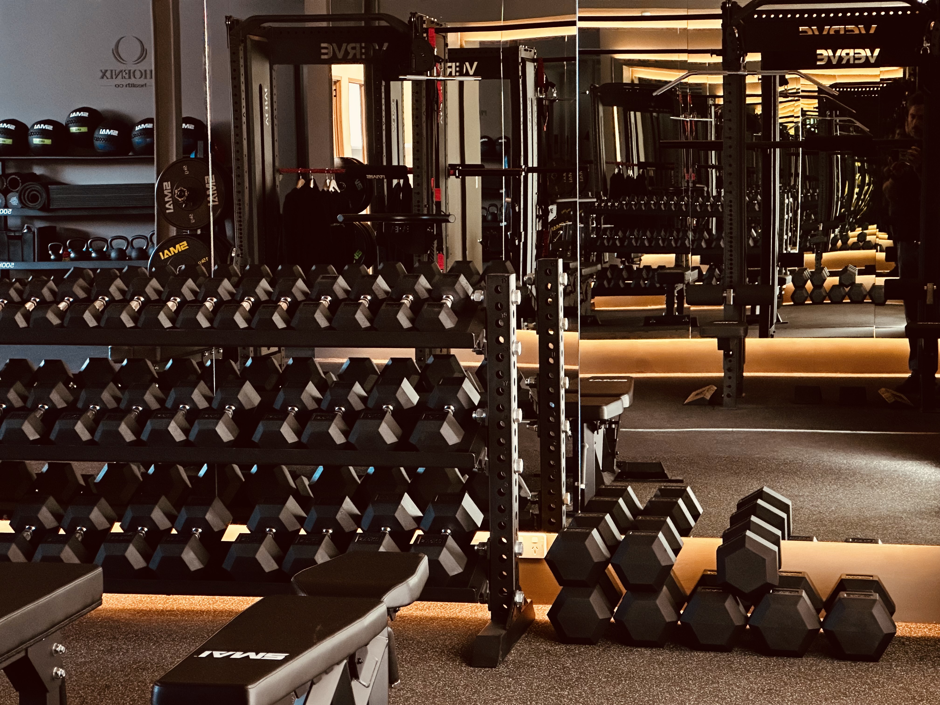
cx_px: 470
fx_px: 2091
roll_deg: +0.8
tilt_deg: -5.0
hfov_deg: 25.3
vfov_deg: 19.1
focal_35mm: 77
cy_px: 352
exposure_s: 1/30
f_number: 2.8
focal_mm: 9
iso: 2000
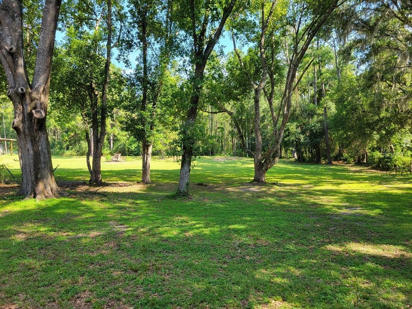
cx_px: 206
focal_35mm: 26
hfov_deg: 67.3
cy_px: 154
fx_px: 309
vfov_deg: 53.1
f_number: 1.8
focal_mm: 5.4
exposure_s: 1/269
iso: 40
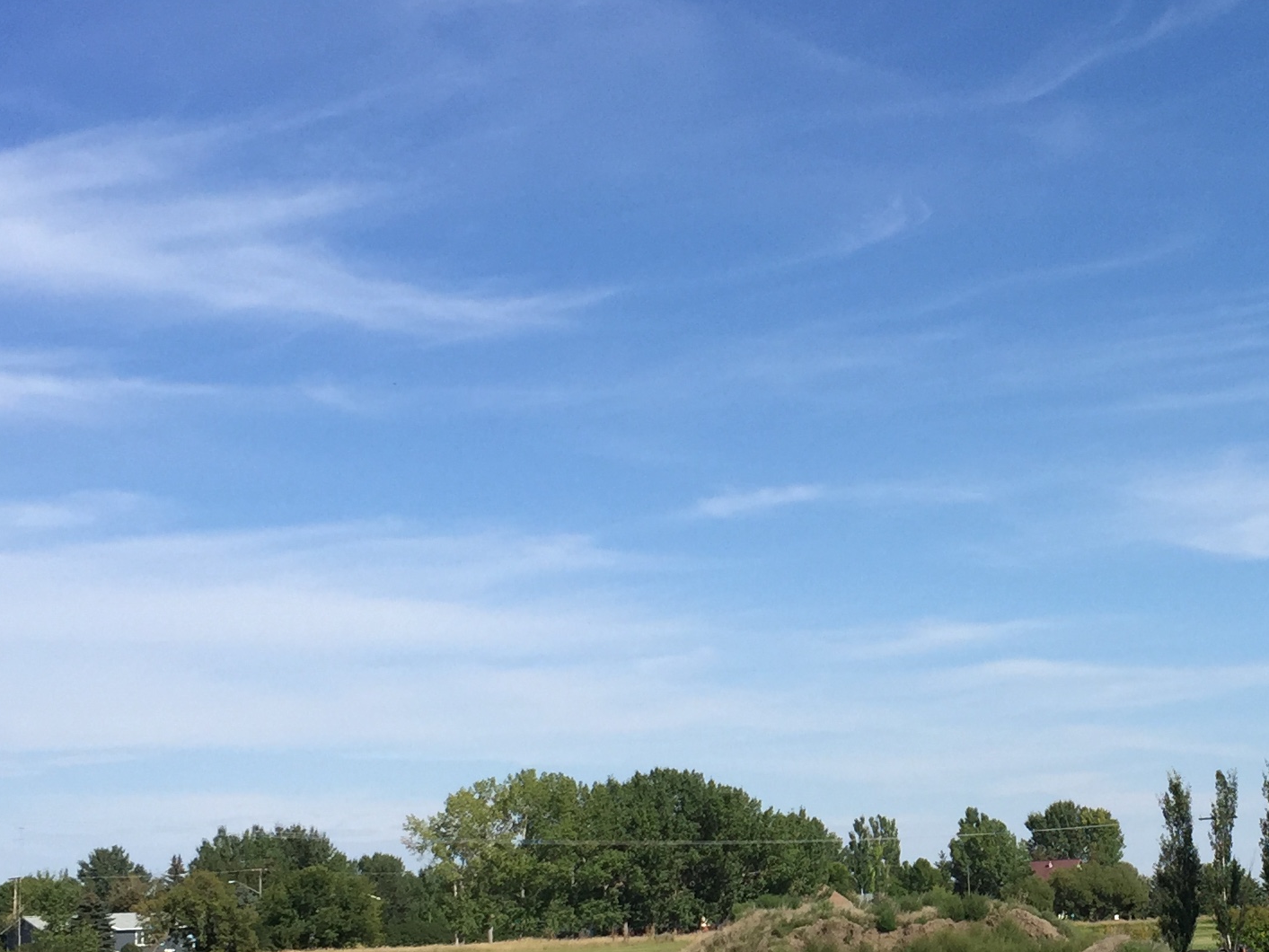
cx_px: 1086
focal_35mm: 67
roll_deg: +1.5
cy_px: 609
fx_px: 2456
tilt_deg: +7.1
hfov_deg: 28.1
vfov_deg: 21.9
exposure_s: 1/2475
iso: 32
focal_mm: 4.15
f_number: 2.2
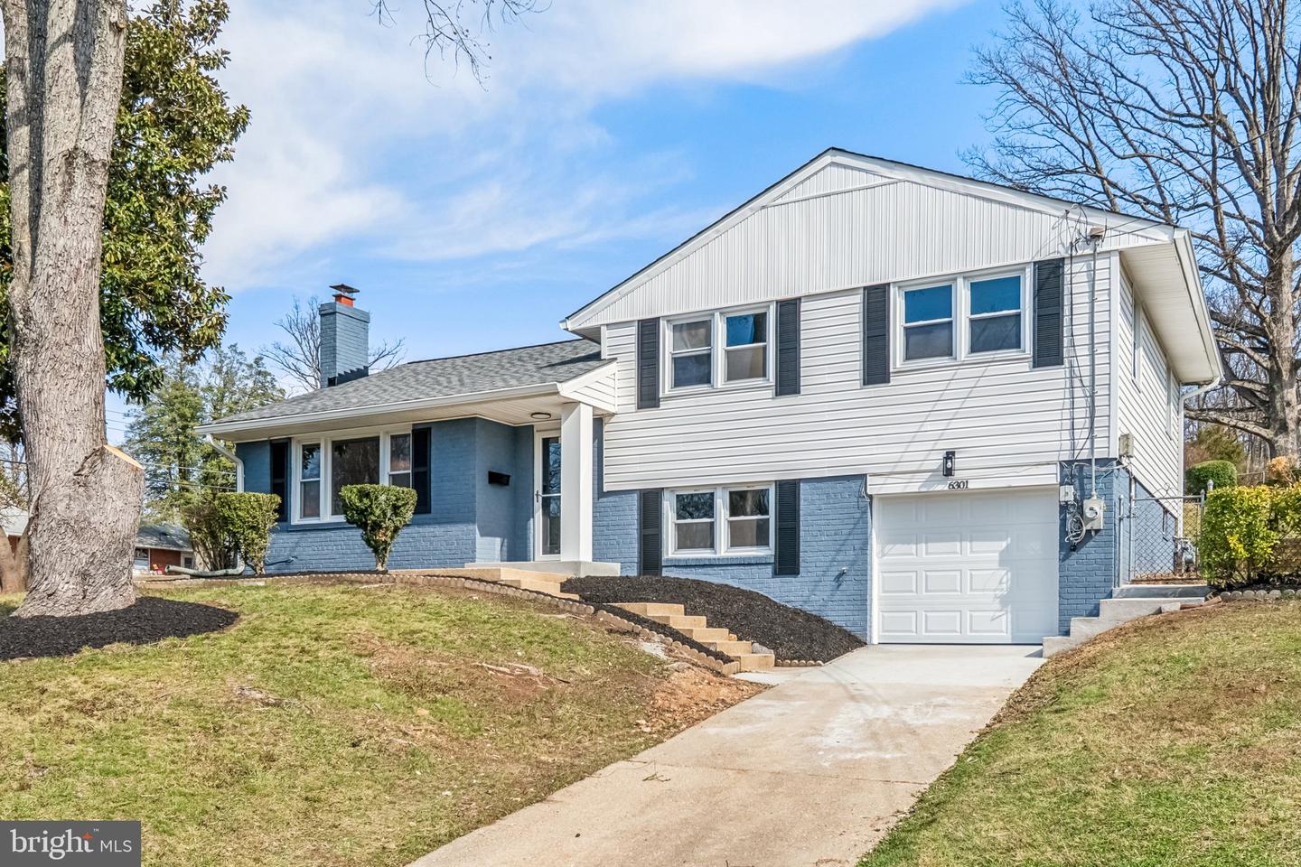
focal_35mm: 30
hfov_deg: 61.9
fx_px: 1084
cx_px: 650
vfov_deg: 43.6
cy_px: 434
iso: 400
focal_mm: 20
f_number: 8
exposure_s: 1/500
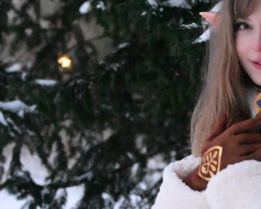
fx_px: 1166
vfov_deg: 10.2
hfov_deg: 12.8
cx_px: 150
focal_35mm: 151
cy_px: 70
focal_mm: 64
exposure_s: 1/60
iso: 51200
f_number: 4.8
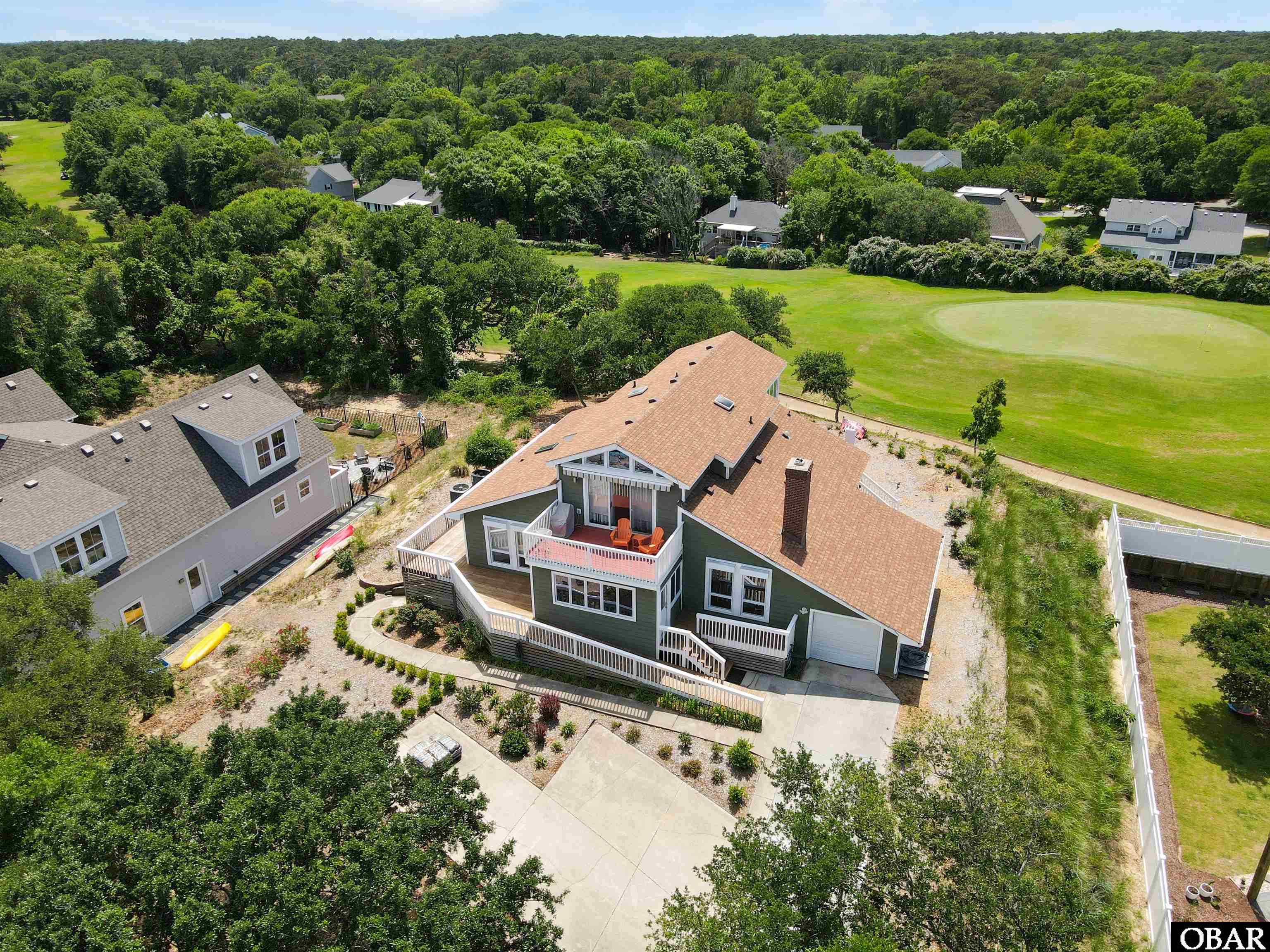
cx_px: 635
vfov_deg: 56.8
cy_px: 476
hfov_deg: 71.6
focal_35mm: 24
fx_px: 881
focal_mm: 4.5
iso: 100
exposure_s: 1/640
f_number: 2.8
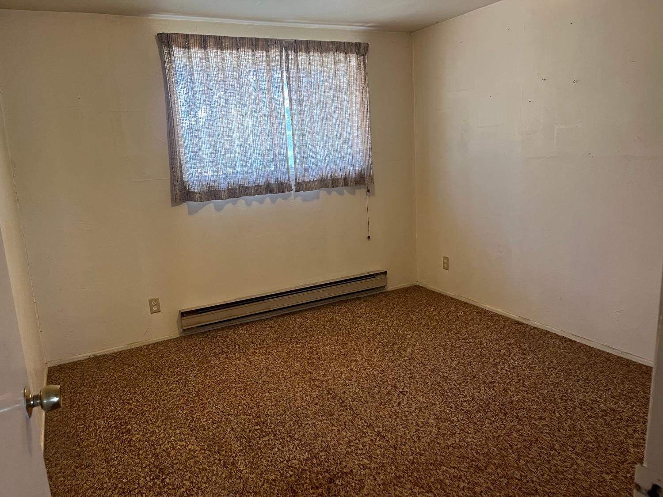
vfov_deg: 53.1
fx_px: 498
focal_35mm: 26
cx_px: 332
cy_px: 248
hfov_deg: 67.3
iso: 160
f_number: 1.6
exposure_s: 1/60
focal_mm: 5.1
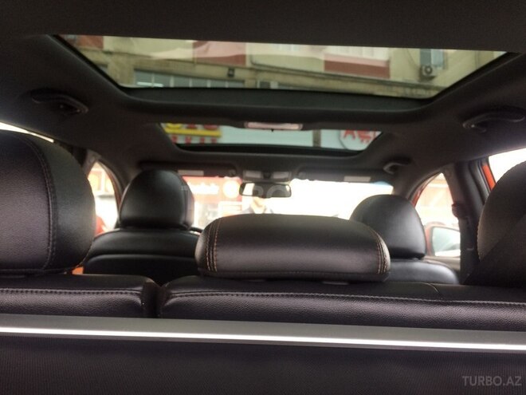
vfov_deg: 48.2
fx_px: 441
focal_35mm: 29
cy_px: 198
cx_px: 263
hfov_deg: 61.7
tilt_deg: +5.0
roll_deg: -0.3
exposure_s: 1/33
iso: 50
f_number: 2.2
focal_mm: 4.15
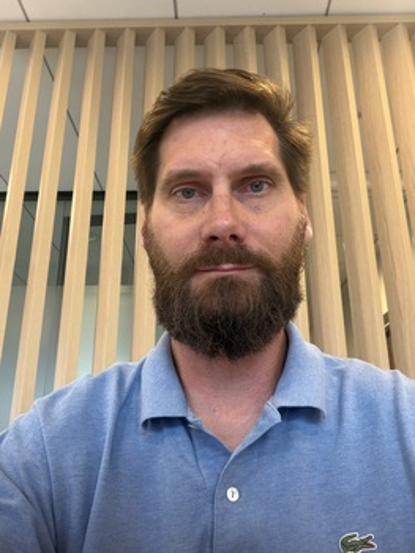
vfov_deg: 59.9
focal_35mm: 30
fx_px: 479
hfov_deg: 46.8
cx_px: 208
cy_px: 276
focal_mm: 2.71
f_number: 1.9
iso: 125
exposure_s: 1/50
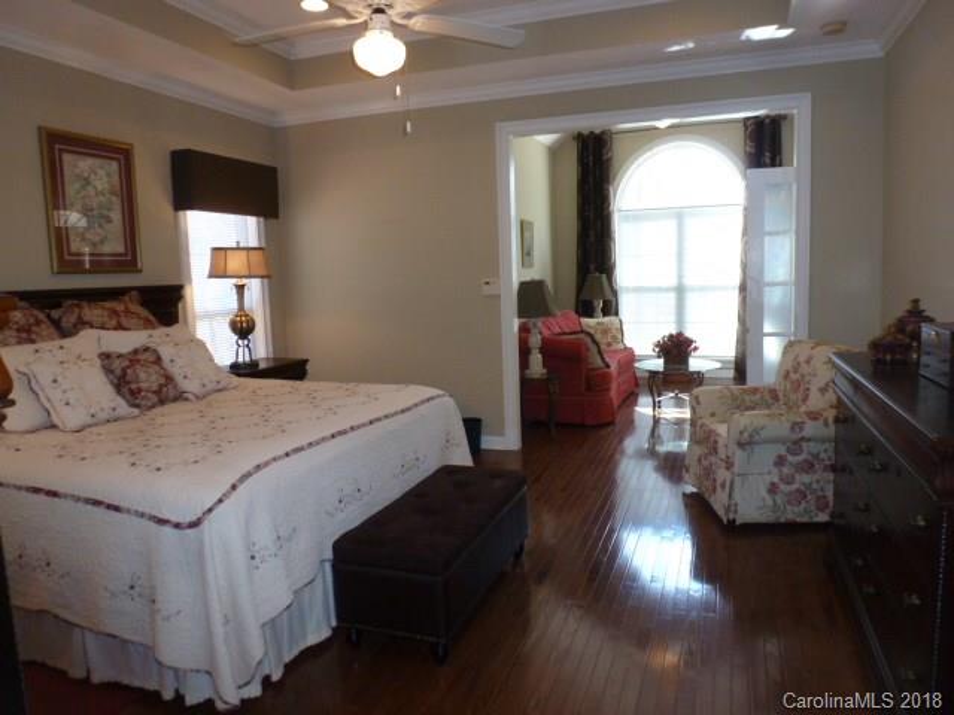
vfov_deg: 56.8
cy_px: 358
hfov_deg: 71.6
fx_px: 661
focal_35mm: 24
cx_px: 477
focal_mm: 4.3
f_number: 3.3
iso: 250
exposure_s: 1/60
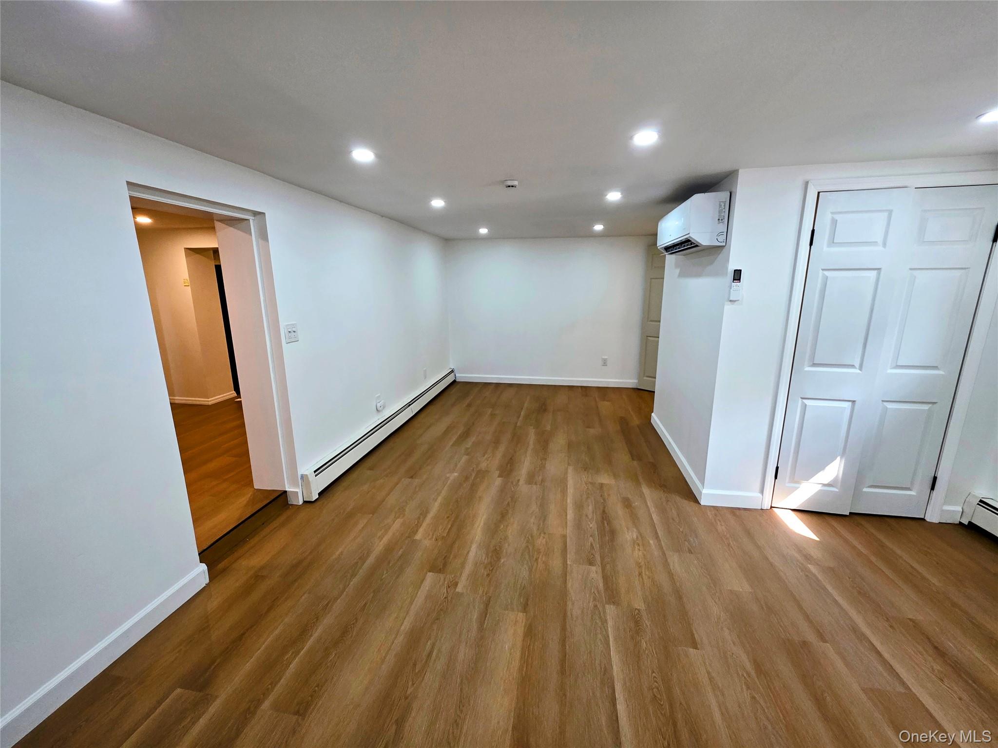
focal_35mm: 13
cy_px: 374
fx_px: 375
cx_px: 499
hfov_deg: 106.2
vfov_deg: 89.9
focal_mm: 2.2
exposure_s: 1/120
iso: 250
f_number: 1.9
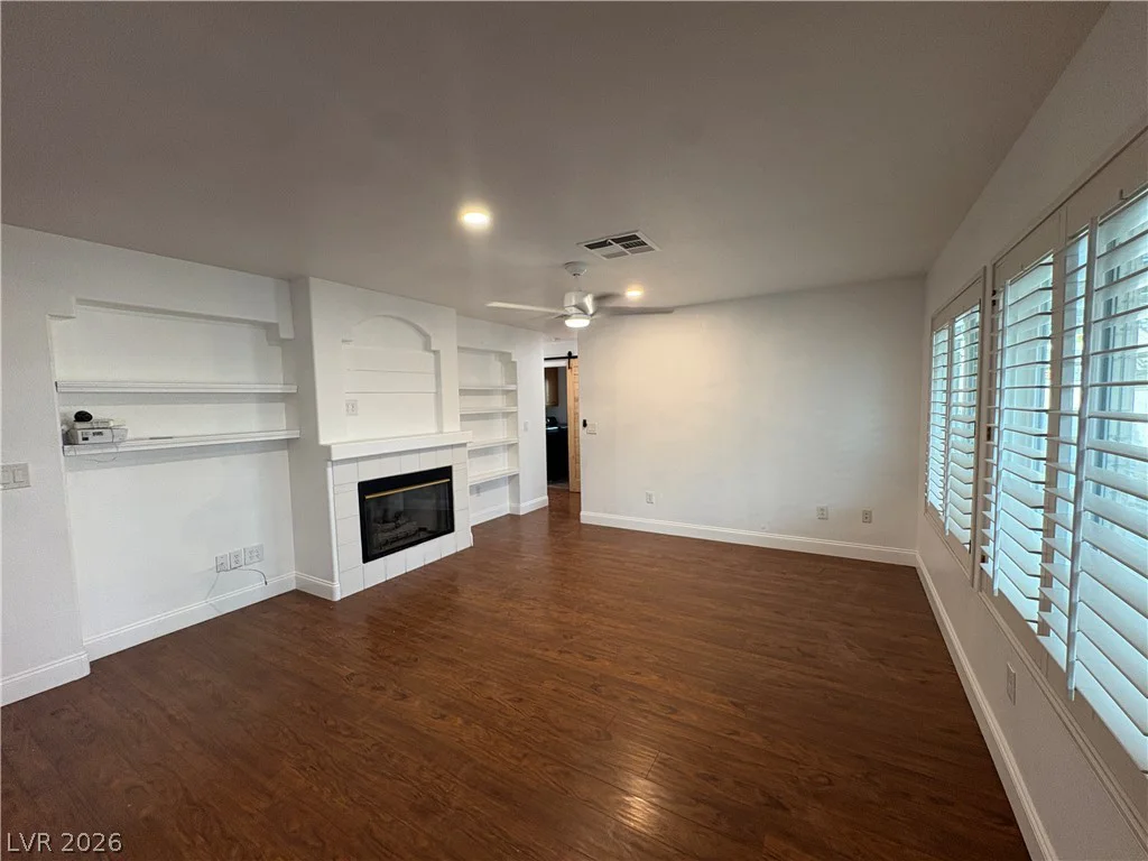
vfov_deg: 85.7
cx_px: 574
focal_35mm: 14
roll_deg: +1.3
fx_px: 464
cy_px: 430
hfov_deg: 102.1
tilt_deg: -3.8
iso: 200
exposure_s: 1/60
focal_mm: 2.22
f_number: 2.2
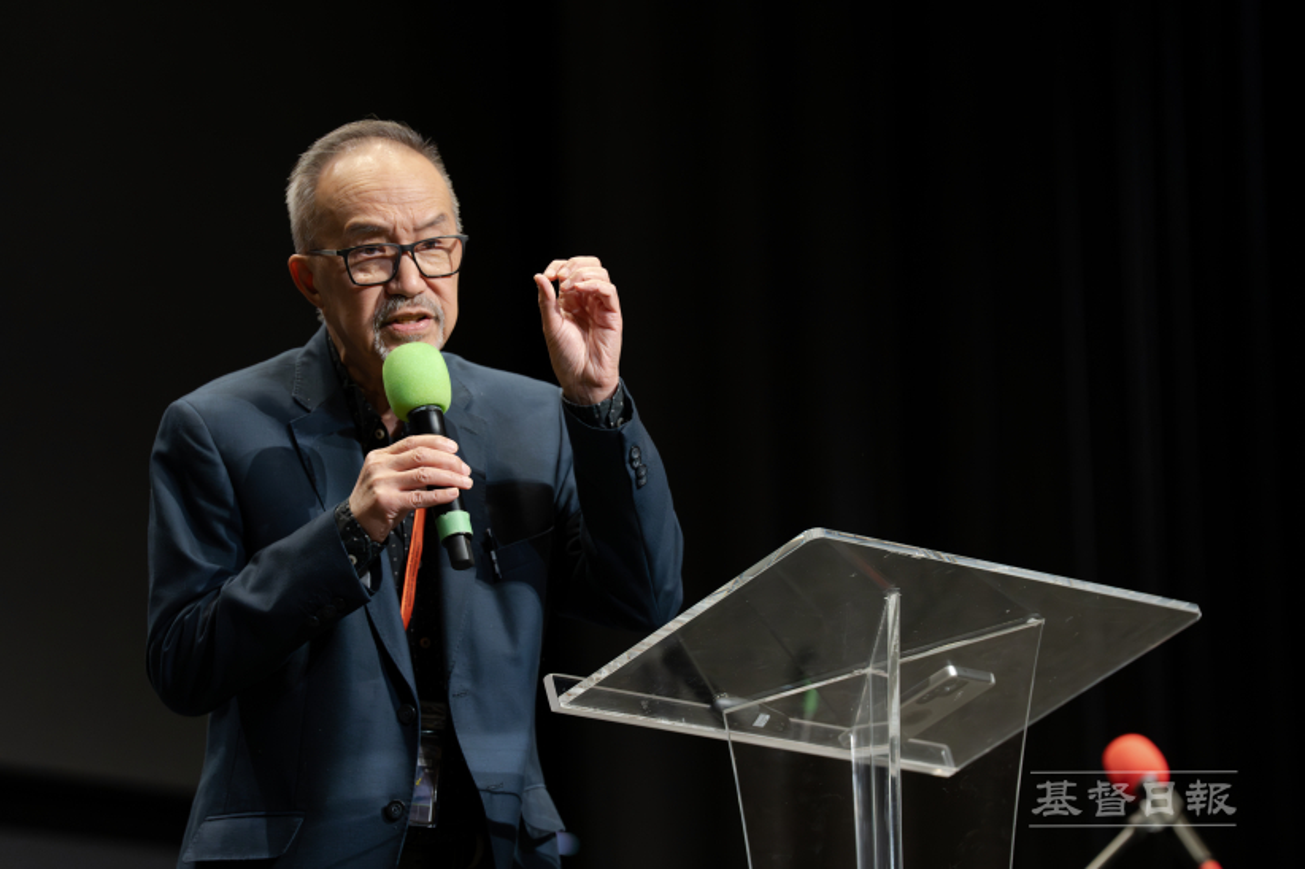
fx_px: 7245
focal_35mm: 200
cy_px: 434
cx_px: 652
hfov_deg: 10.3
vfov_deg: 6.9
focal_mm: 200
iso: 6400
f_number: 4
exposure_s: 1/320
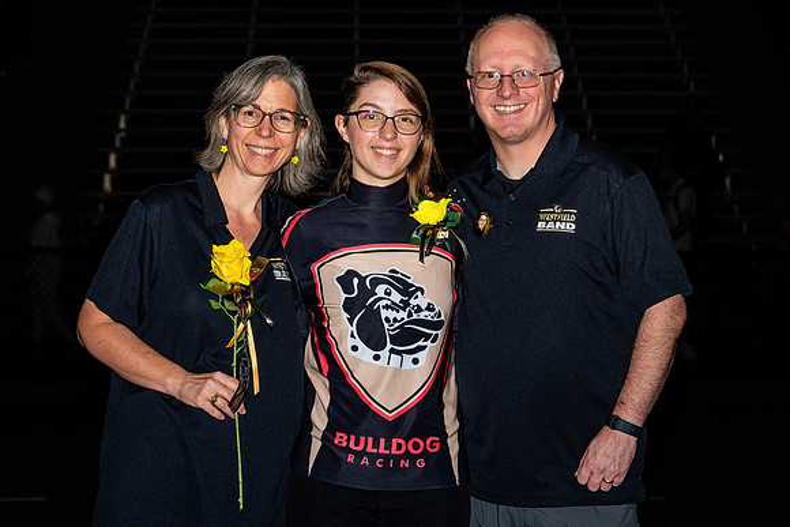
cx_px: 431
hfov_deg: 19.4
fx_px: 2316
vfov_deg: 13.0
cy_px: 274
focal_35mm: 106
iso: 320
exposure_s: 1/200
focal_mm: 55
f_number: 5
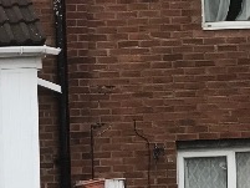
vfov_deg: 8.8
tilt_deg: -2.4
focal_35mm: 167
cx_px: -155
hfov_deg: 11.2
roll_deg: +1.2
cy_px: 242
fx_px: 1207
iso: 20
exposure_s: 1/772
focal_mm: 3.99
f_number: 1.8
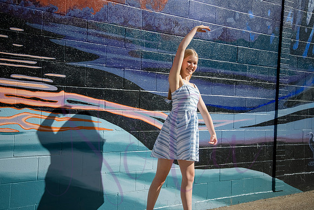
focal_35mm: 47
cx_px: 154
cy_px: 105
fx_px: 410
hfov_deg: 41.9
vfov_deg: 28.7
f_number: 10
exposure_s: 1/1000
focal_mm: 46
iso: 400
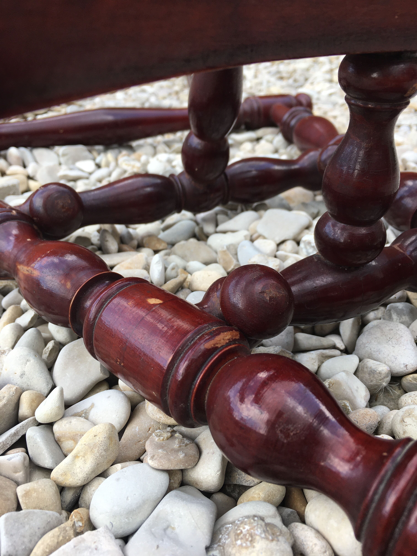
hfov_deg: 48.2
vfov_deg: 61.7
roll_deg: -2.8
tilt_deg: -31.7
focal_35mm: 29
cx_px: 208
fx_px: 466
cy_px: 278
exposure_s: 1/183
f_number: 2.2
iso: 25
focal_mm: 4.15
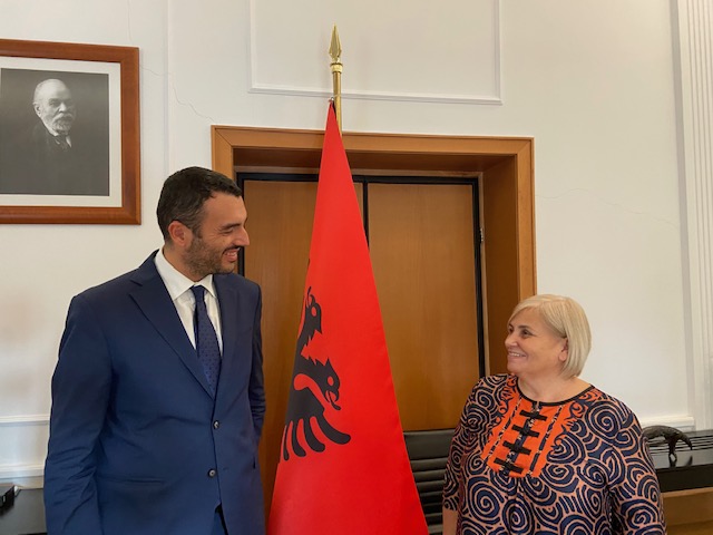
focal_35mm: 26
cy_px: 268
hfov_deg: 67.3
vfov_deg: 53.1
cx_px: 356
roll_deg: -1.6
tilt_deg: -0.5
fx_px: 536
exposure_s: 1/60
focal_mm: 4.25
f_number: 1.8
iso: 320
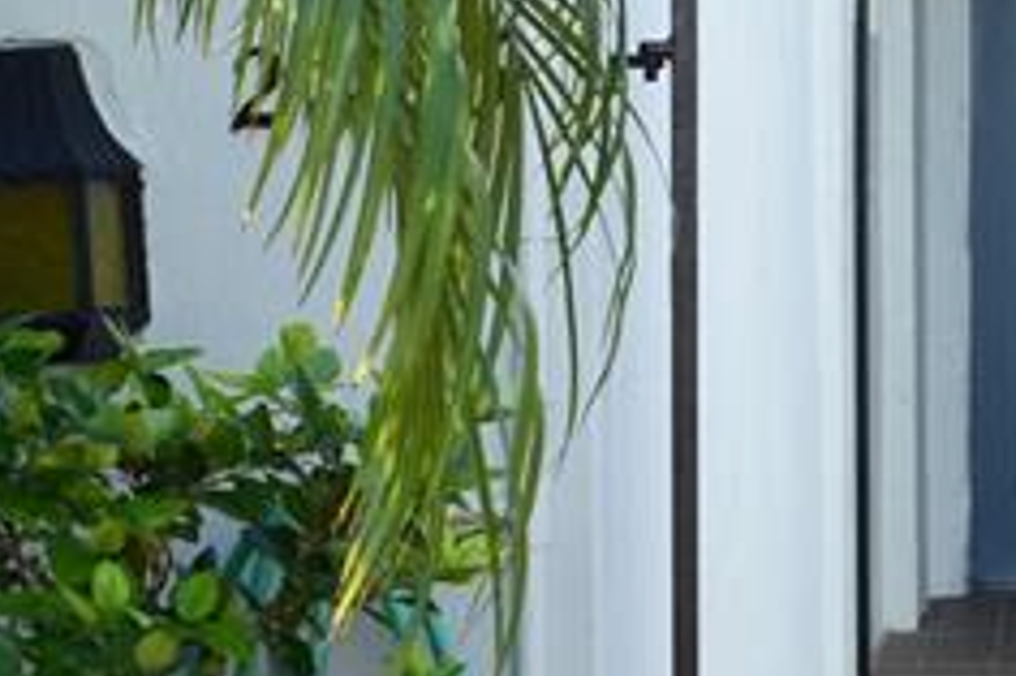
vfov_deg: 11.7
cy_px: 461
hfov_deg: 17.0
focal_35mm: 117
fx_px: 3300
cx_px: 1089
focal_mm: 18
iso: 400
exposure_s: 1/100
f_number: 9
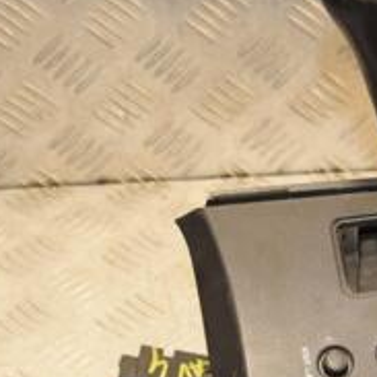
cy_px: 284
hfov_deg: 12.9
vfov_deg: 13.0
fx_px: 1651
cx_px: 361
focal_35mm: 134
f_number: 5.6
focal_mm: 32
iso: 800
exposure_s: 1/200
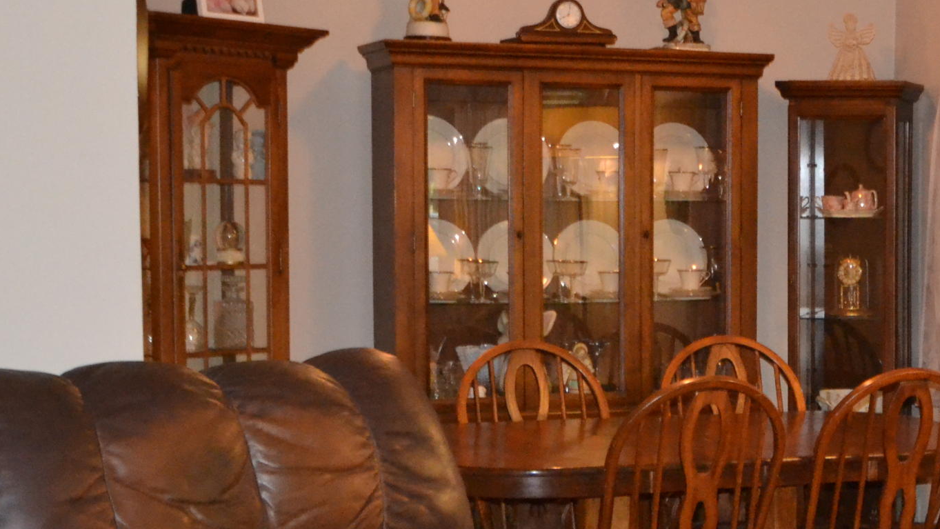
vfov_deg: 14.5
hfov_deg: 24.4
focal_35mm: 83
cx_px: 955
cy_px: 408
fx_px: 2069
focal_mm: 24
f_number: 4.5
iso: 3200
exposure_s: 1/60
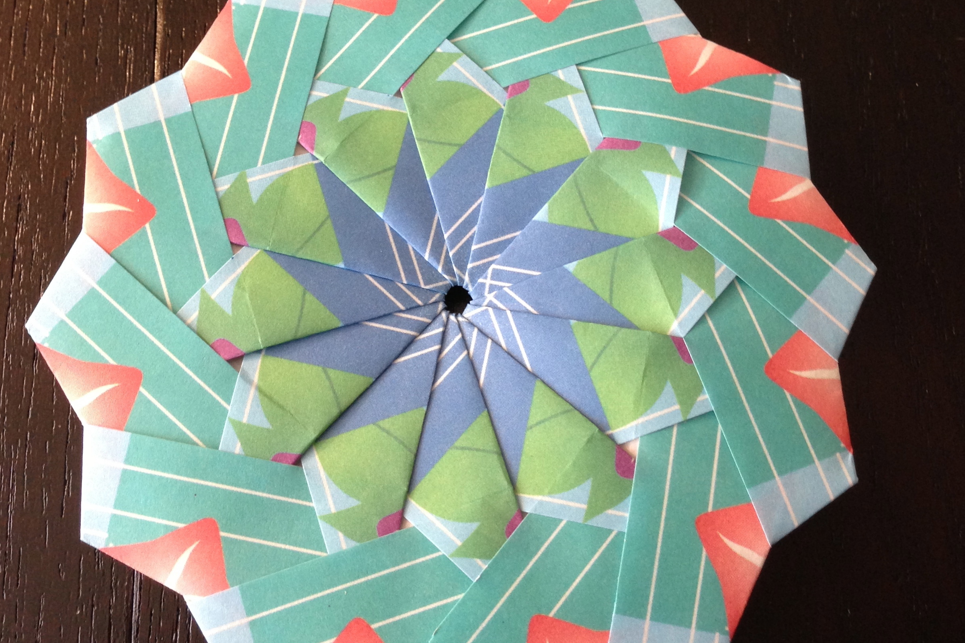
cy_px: 336
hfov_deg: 54.4
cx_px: 480
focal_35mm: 35
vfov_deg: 37.8
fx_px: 938
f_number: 2.4
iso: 125
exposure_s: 1/20
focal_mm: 4.13
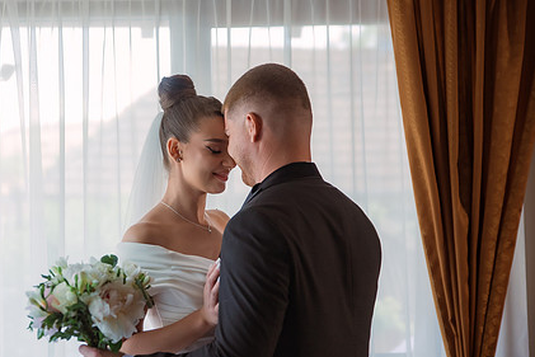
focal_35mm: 80
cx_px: 194
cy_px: 226
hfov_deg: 25.3
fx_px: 1189
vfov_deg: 17.1
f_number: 2.8
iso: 800
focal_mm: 58
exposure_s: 1/320
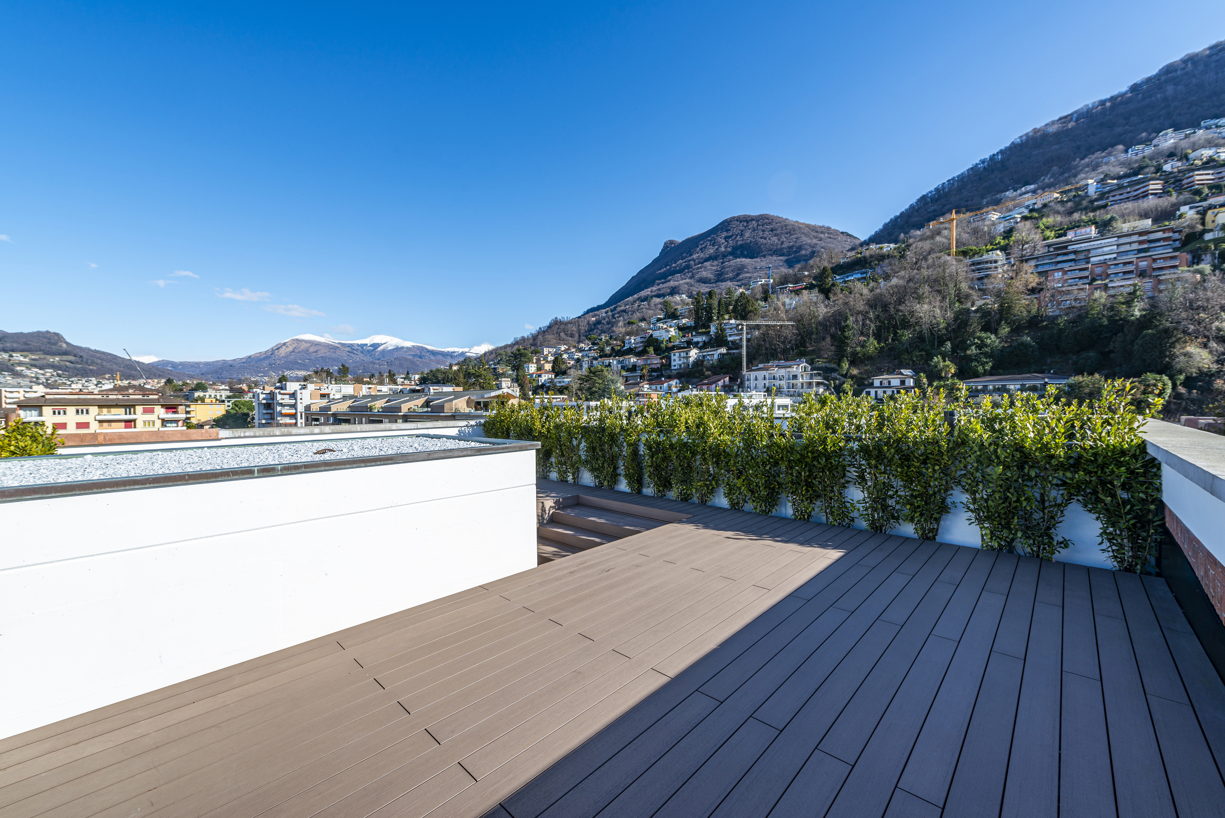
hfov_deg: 104.2
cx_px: 612
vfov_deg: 81.3
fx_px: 477
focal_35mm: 14
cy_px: 409
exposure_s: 1/160
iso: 100
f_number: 9
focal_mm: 14
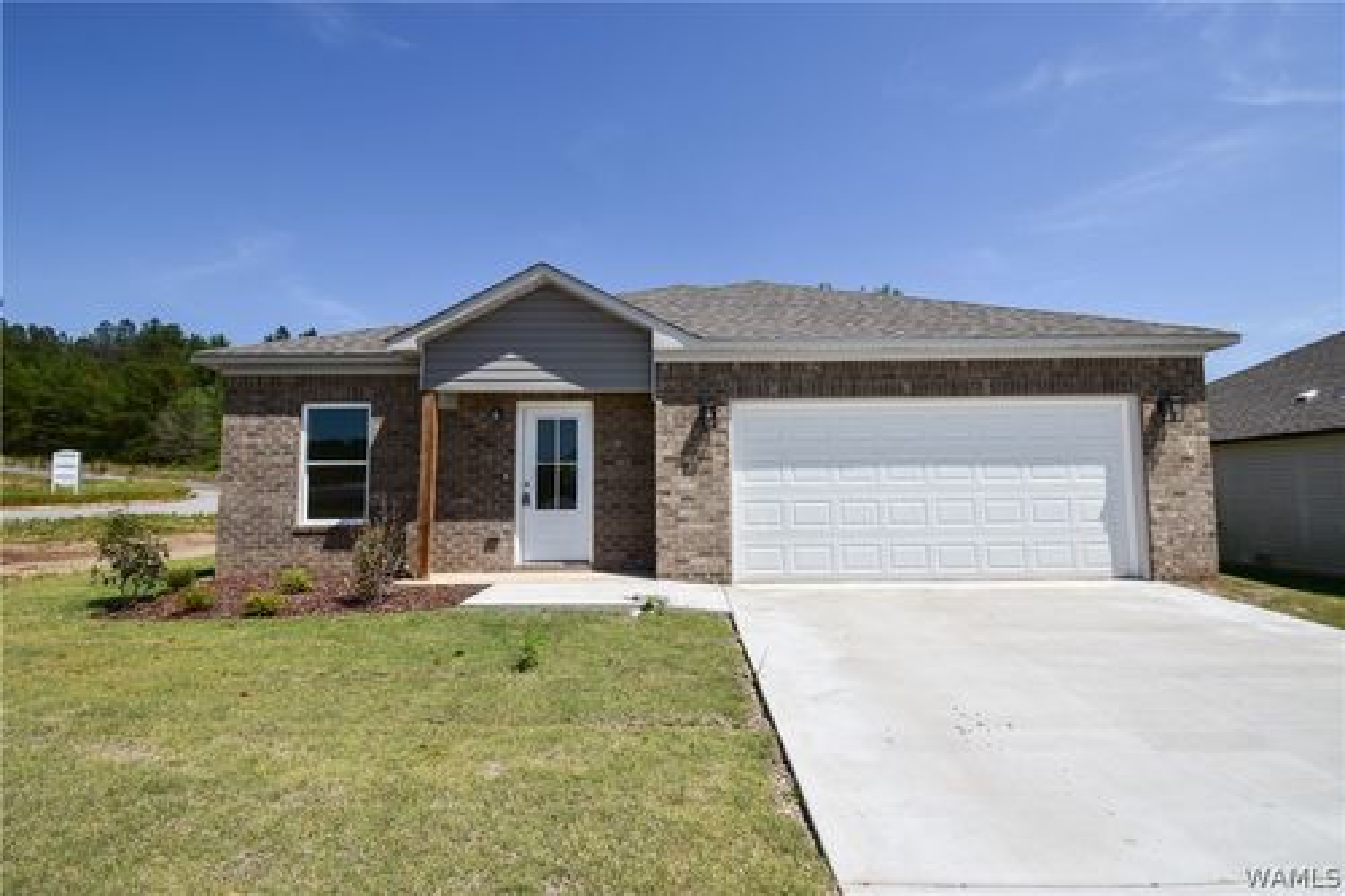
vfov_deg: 77.3
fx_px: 560
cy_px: 448
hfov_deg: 100.4
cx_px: 672
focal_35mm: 15
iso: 200
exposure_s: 1/500
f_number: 11
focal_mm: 10
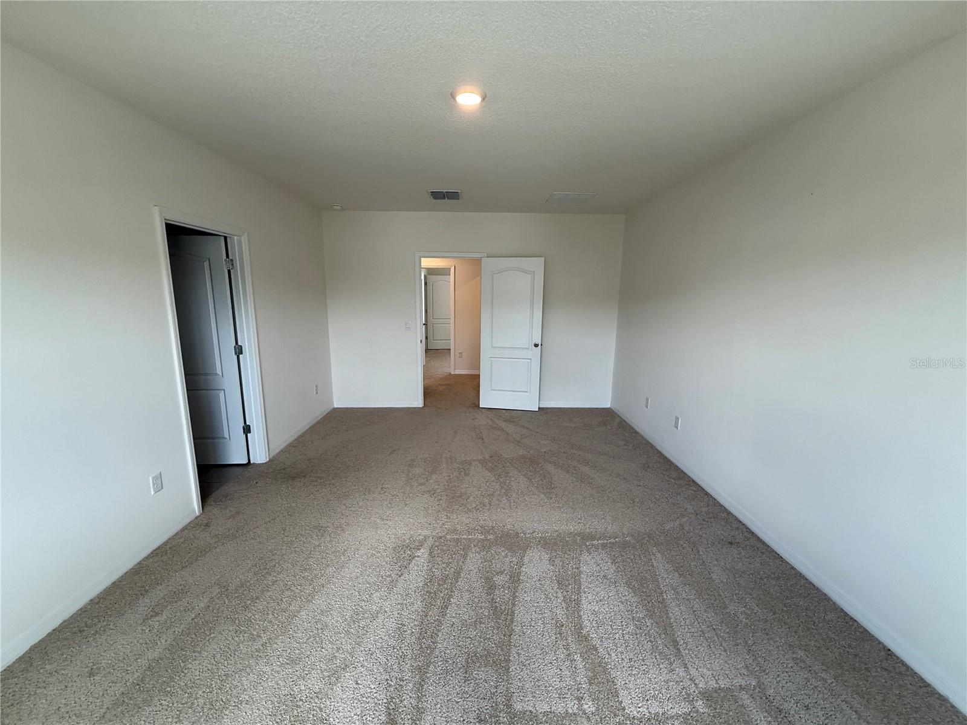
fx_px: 391
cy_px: 362
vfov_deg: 85.7
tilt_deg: -8.5
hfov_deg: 102.1
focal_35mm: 14
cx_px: 484
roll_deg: +0.9
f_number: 2.2
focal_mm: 2.22
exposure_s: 1/120
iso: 160
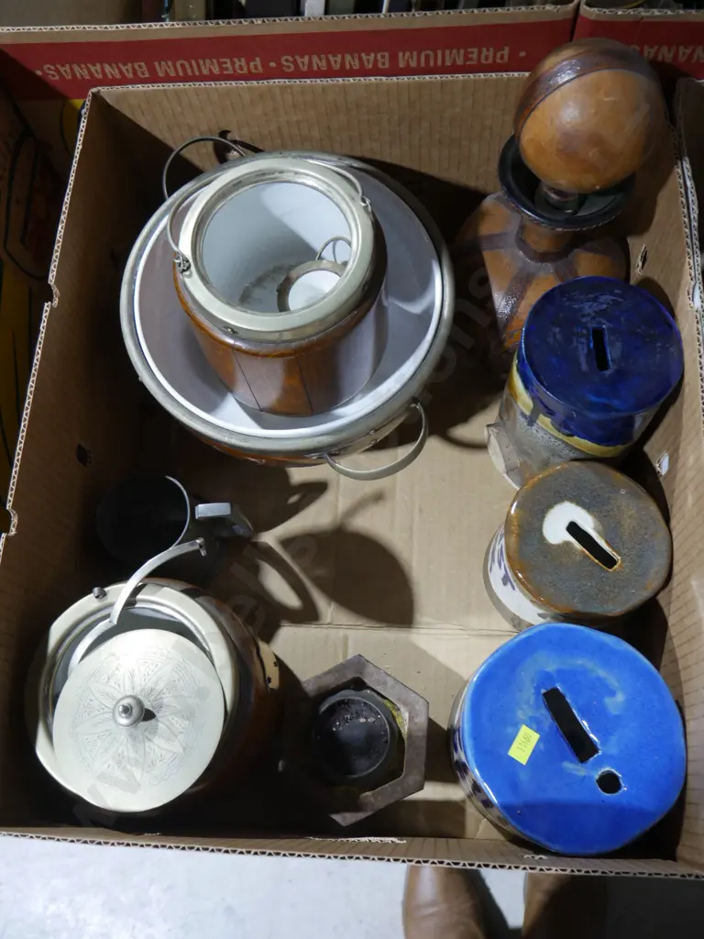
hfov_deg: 44.2
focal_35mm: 32
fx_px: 868
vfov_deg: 56.8
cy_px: 470
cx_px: 352
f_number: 3.6
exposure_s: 1/60
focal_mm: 16
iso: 800
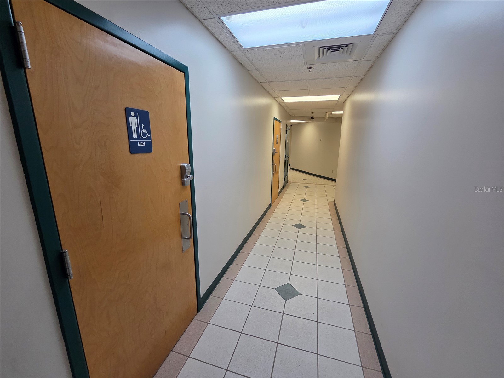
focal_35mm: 13
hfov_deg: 106.2
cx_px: 252
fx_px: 189
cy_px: 189
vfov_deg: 89.9
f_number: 2.2
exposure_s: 1/120
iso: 160
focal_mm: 2.2
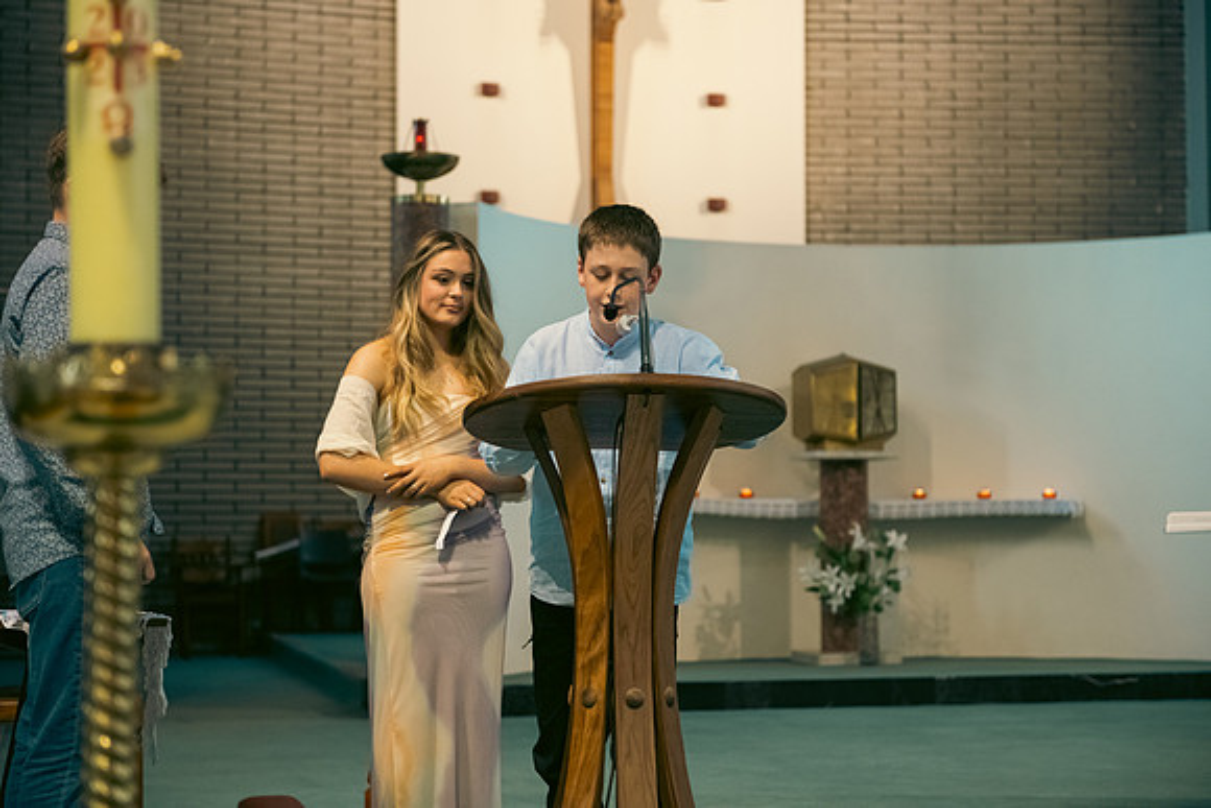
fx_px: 2355
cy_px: 404
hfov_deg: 28.8
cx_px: 606
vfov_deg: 19.5
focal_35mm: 70
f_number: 3.5
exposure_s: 1/160
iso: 1000
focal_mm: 70
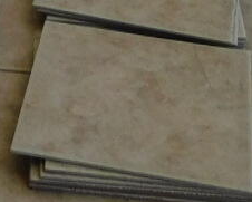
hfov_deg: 11.8
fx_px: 1186
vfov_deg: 8.2
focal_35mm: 159
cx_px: -57
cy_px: -411
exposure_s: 1/250
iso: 125
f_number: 3
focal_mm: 4
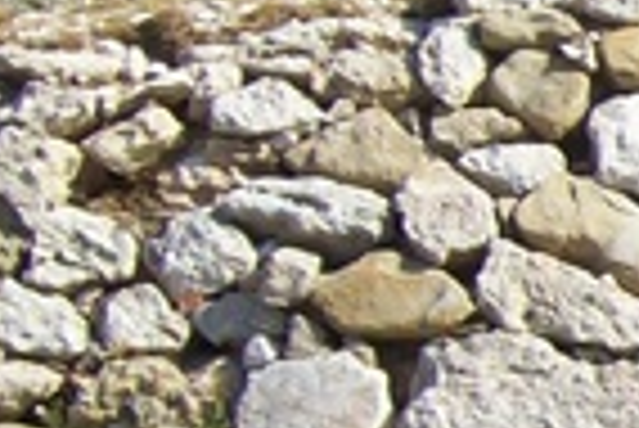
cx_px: 1708
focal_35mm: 211
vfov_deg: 6.5
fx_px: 3749
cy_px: 351
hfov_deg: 8.6
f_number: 4.8
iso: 80
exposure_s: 1/489
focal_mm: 6
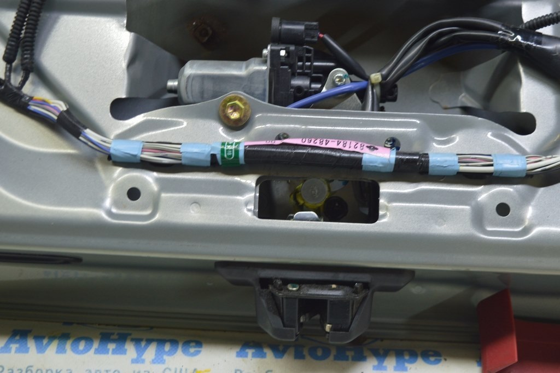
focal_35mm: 57
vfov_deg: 23.7
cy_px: 186
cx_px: 280
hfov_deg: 35.1
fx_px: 886
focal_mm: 38
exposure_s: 1/20
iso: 400
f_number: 5.6
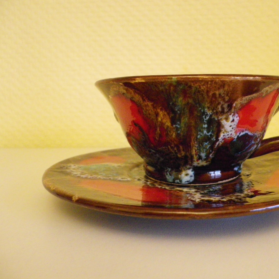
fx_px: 310
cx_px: 184
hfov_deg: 47.7
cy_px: 141
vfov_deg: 48.4
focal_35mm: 34
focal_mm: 4.9
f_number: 2.6
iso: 800
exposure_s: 1/40
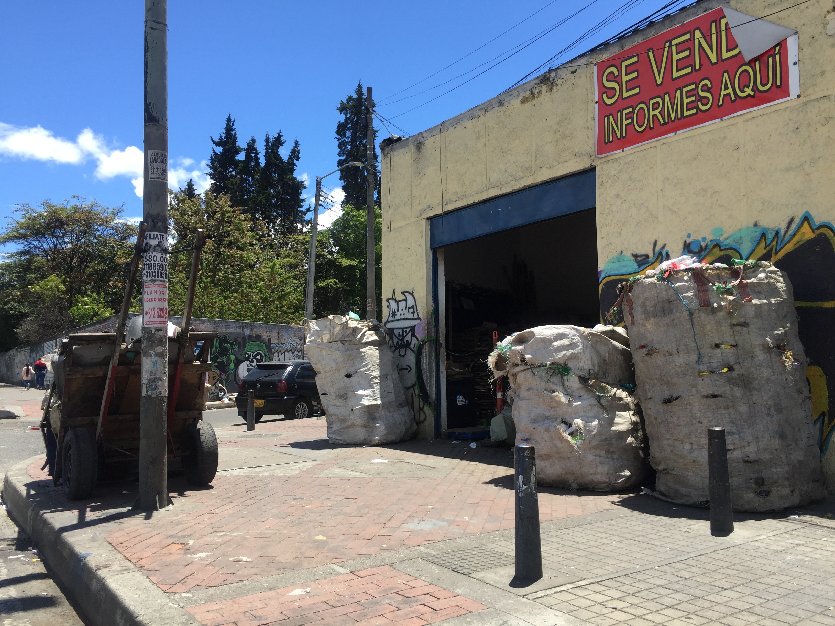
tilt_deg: +5.3
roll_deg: +0.8
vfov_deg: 48.2
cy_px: 313
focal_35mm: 29
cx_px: 418
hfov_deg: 61.7
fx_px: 700
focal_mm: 4.15
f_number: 2.2
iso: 32
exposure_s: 1/1041
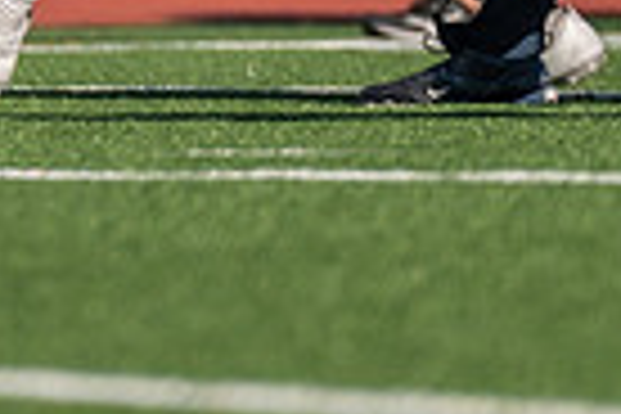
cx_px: 17
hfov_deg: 1.3
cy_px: -549
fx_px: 27287
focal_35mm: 1582
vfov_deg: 0.9
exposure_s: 1/2000
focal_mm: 200
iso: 100
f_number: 2.8
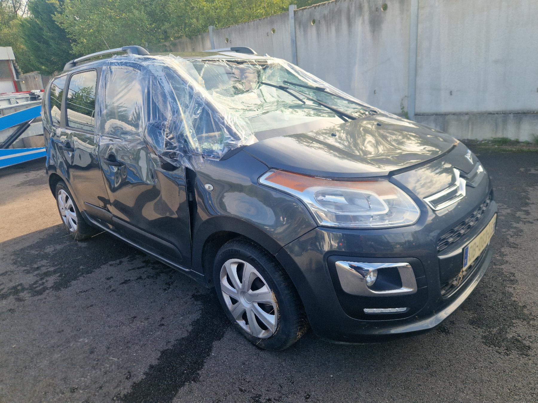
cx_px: 269
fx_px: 357
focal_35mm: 23
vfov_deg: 58.9
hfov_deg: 73.9
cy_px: 202
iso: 50
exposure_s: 1/385
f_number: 1.8
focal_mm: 5.4
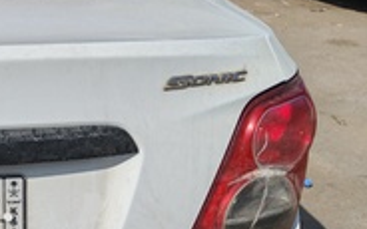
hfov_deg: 26.0
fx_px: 710
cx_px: -69
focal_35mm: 71
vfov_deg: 18.2
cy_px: 170
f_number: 1.95
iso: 50
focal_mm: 5.52
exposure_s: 1/3400
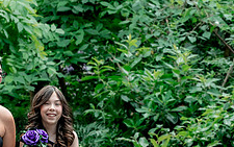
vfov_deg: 9.2
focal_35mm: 142
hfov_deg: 14.7
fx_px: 906
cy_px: 143
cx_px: 152
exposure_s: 1/100
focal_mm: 43
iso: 250
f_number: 4.5
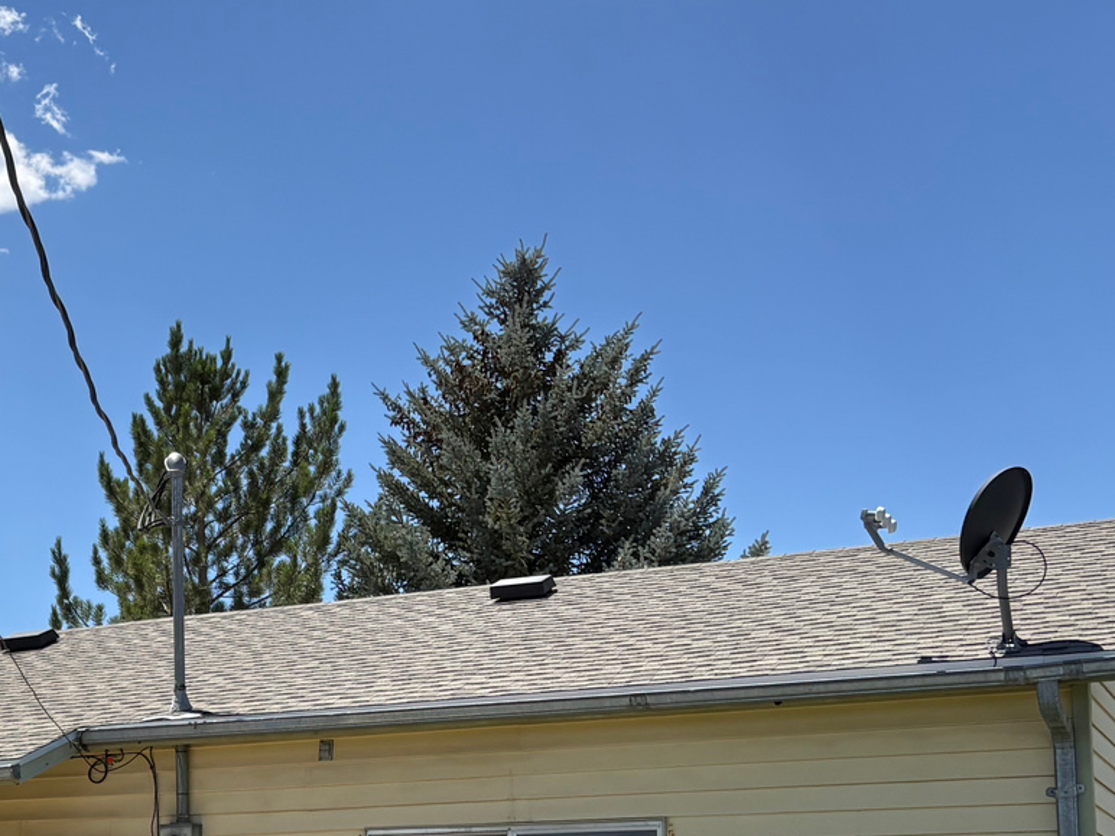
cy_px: 784
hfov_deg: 24.9
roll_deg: -1.6
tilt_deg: +6.4
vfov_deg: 20.8
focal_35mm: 69
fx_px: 2223
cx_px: -286
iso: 50
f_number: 1.6
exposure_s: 1/3125
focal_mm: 5.96
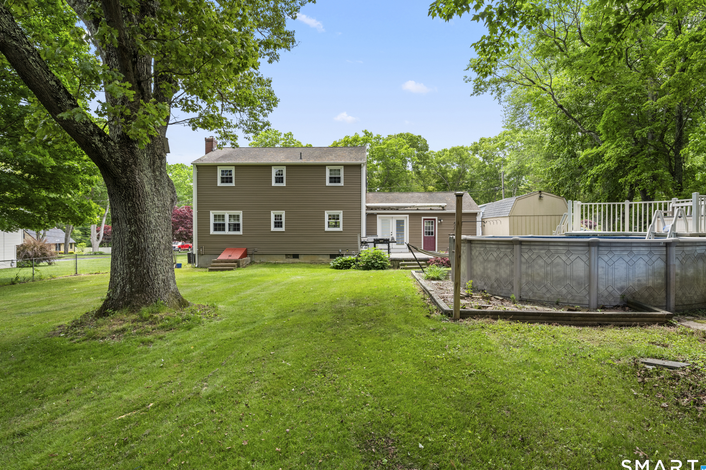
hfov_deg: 84.0
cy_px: 233
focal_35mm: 20
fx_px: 392
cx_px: 361
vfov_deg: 61.9
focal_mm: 19
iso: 320
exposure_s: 1/60
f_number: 9
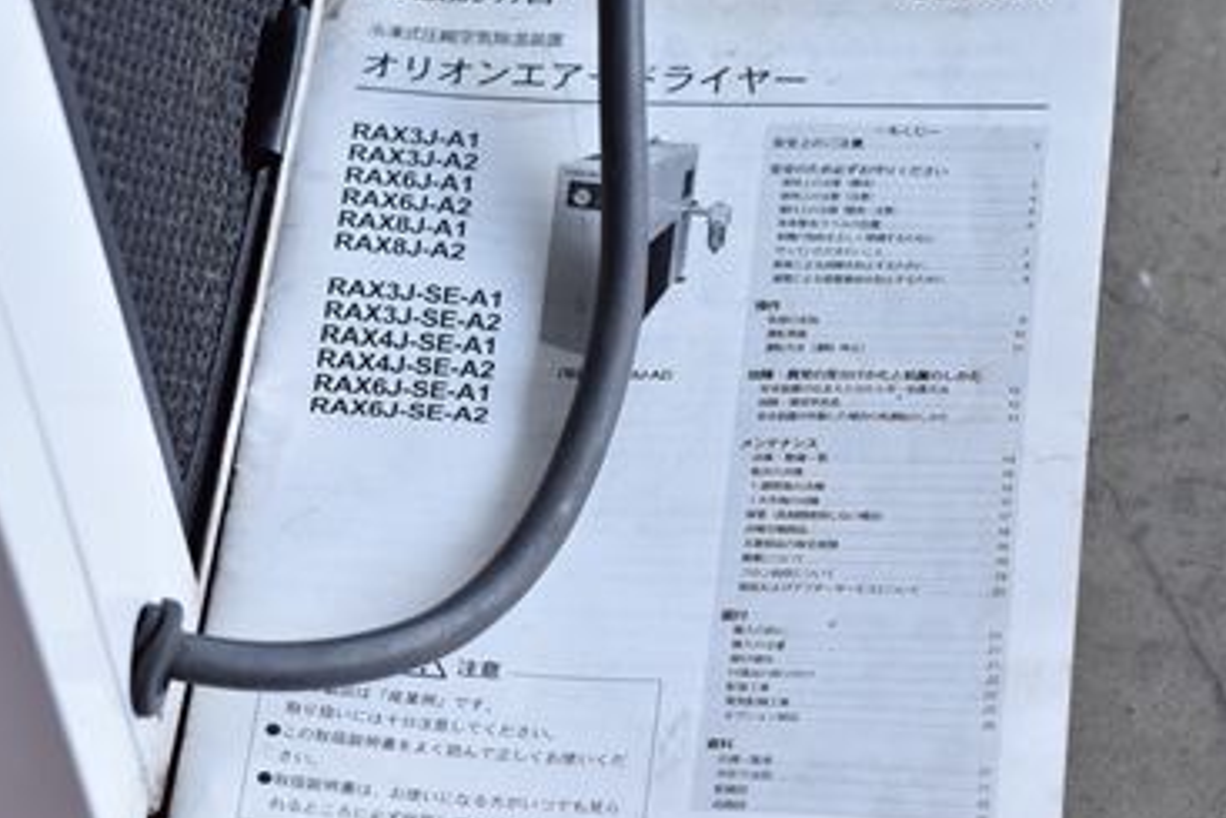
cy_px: 354
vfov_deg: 9.3
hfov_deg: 14.0
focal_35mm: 147
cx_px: 688
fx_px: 5008
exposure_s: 1/640
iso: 1250
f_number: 6.3
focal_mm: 72
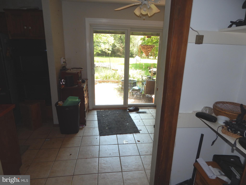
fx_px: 156
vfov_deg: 61.1
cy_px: 92
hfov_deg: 76.4
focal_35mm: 22
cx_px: 123
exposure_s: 1/60
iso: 125
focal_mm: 4
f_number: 3
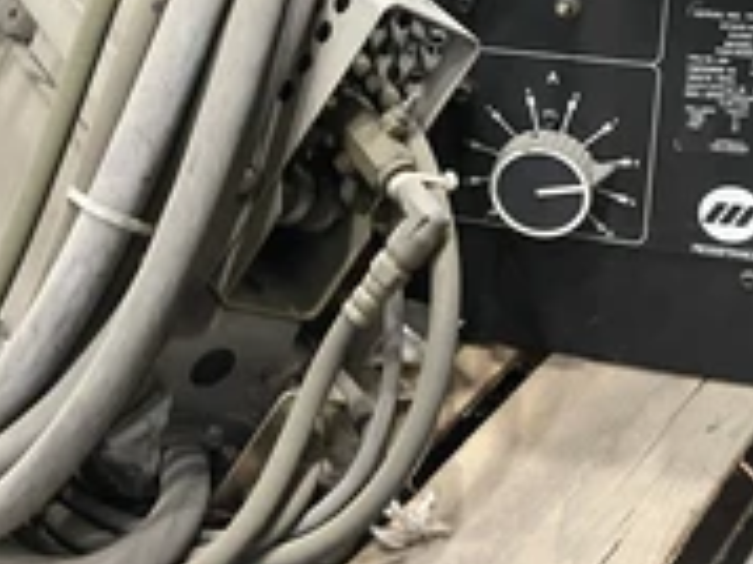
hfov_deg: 34.4
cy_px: 152
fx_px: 1217
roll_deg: +0.3
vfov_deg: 25.8
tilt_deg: -24.7
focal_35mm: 56
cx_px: 362
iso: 500
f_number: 1.6
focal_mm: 5.1
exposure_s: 1/40
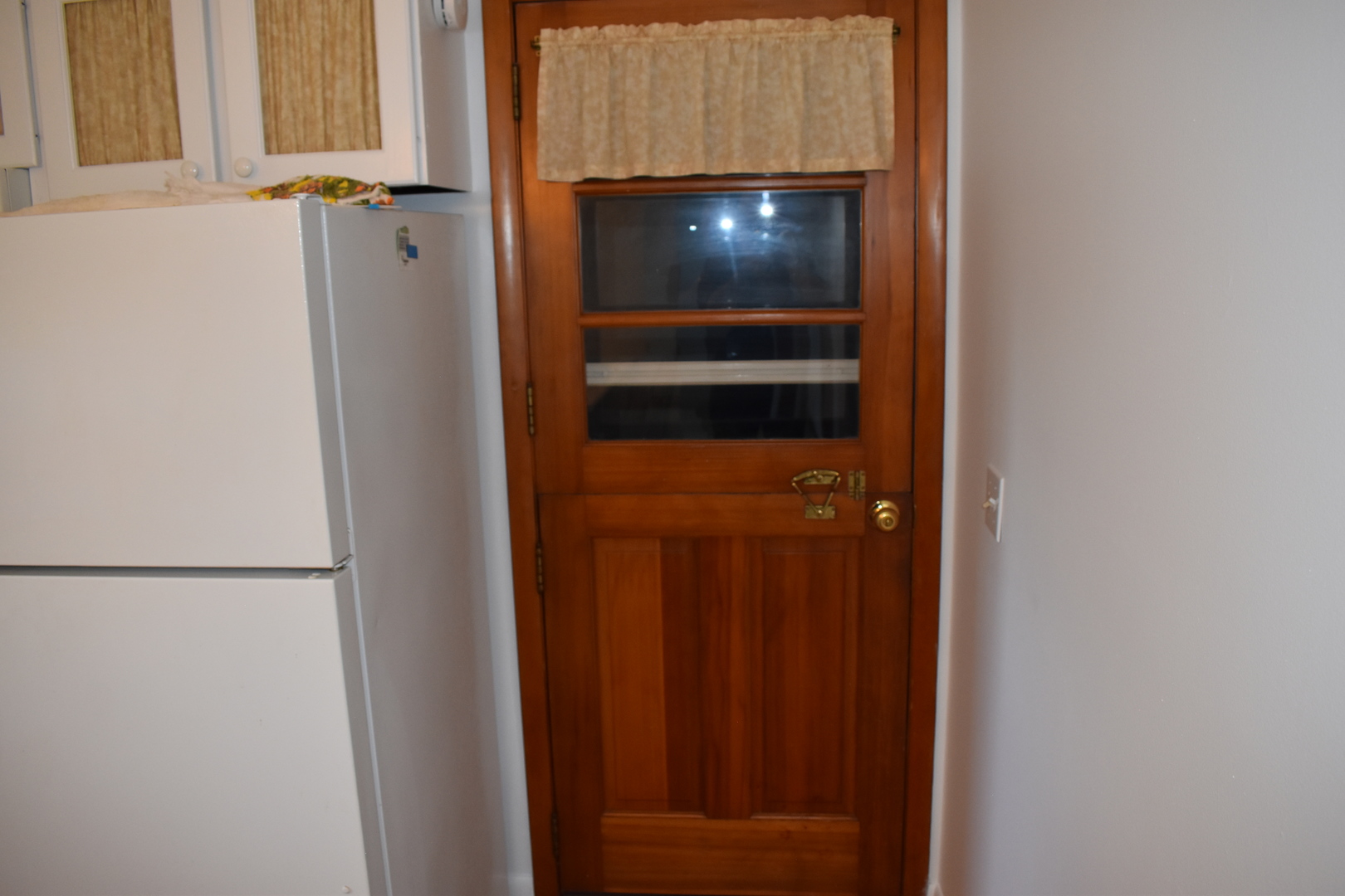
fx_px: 1009
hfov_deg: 67.4
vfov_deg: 47.9
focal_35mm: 27
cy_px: 448
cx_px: 672
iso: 800
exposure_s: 1/100
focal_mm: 18
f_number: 5
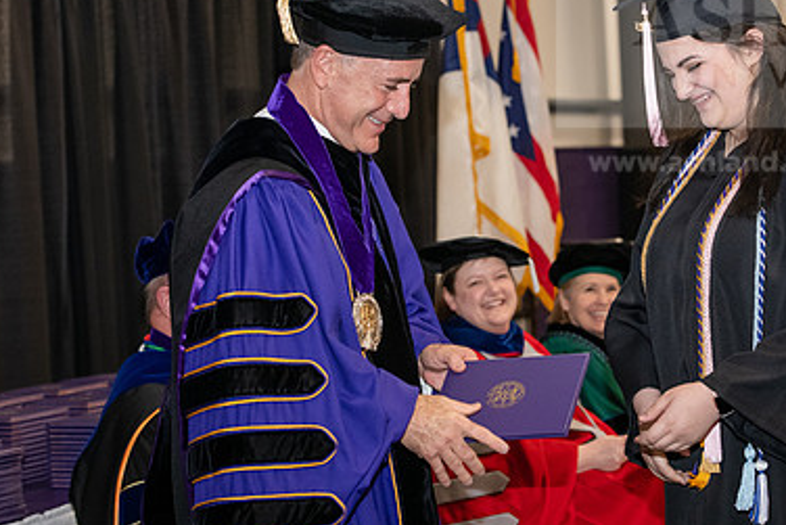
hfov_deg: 18.9
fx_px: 2359
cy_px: 206
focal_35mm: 108
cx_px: 493
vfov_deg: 12.7
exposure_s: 1/200
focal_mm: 70
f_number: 5
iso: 2500
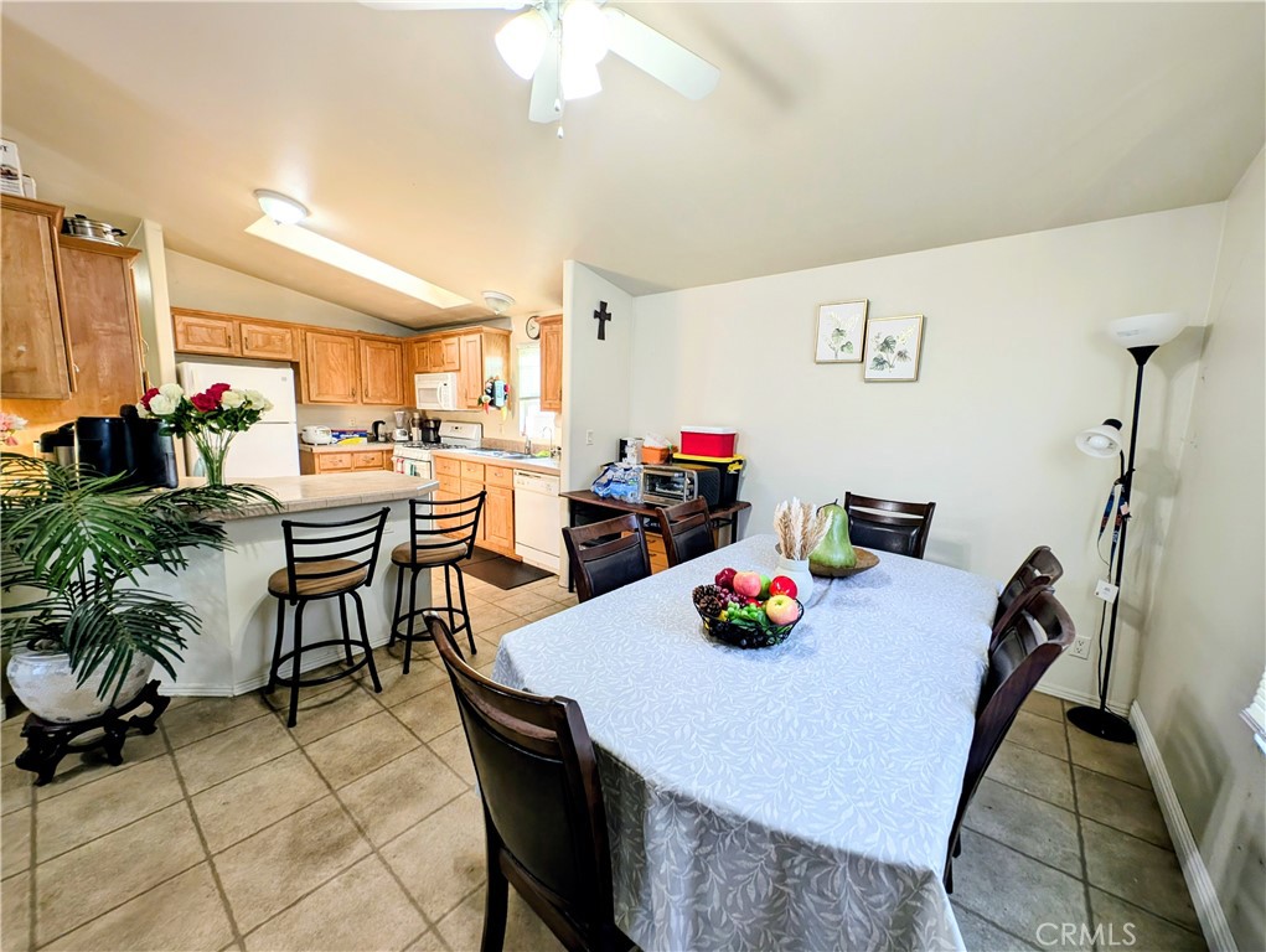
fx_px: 439
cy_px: 476
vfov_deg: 94.6
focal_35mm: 12
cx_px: 633
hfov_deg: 110.5
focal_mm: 2.23
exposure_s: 1/60
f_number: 1.95
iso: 64
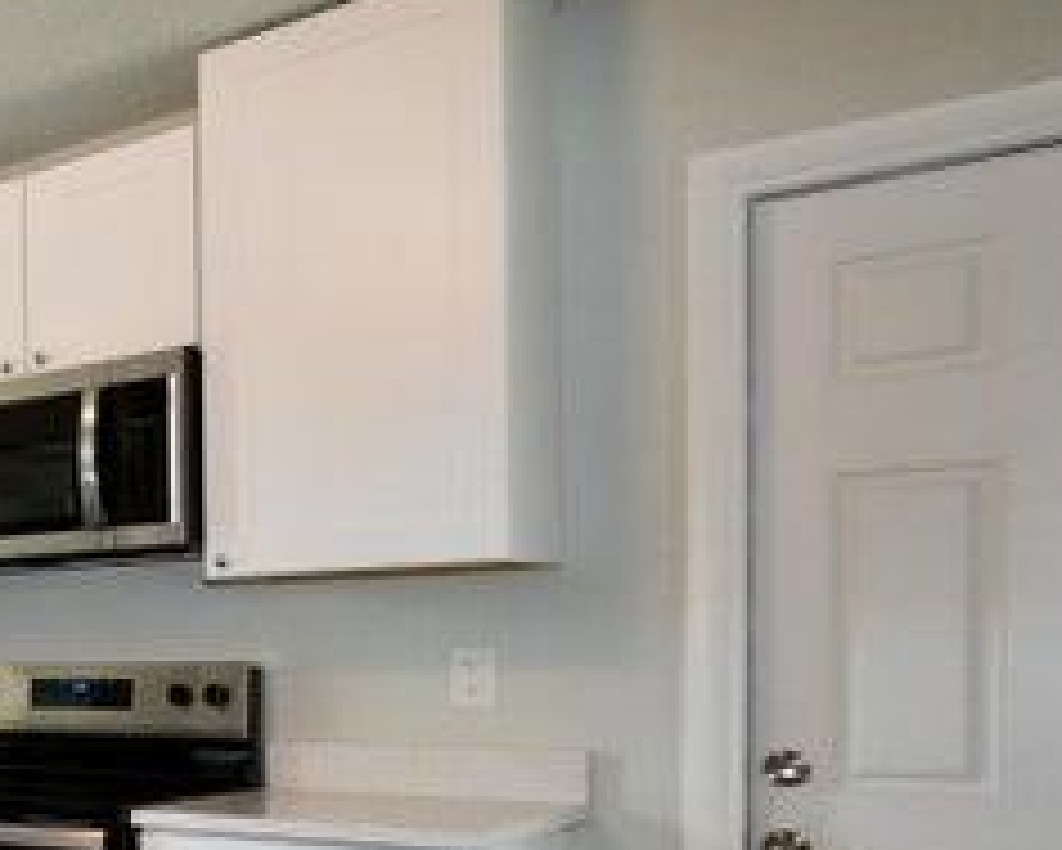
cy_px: 666
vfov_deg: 34.0
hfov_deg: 30.3
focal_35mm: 43
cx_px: -423
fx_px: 1352
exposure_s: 1/80
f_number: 7.1
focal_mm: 10
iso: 1000
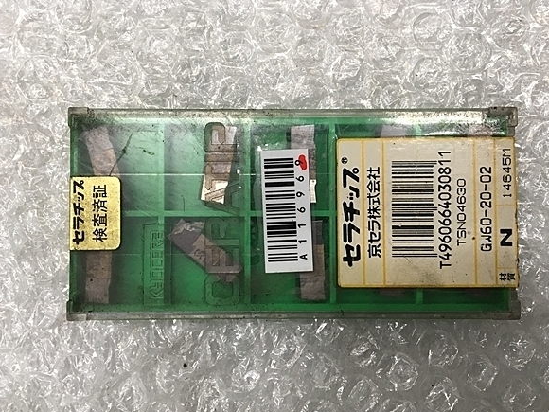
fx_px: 508
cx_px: 284
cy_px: 220
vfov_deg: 44.1
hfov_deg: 56.8
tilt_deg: -89.4
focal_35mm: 32
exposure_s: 1/30
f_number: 2.2
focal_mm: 4.15
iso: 64
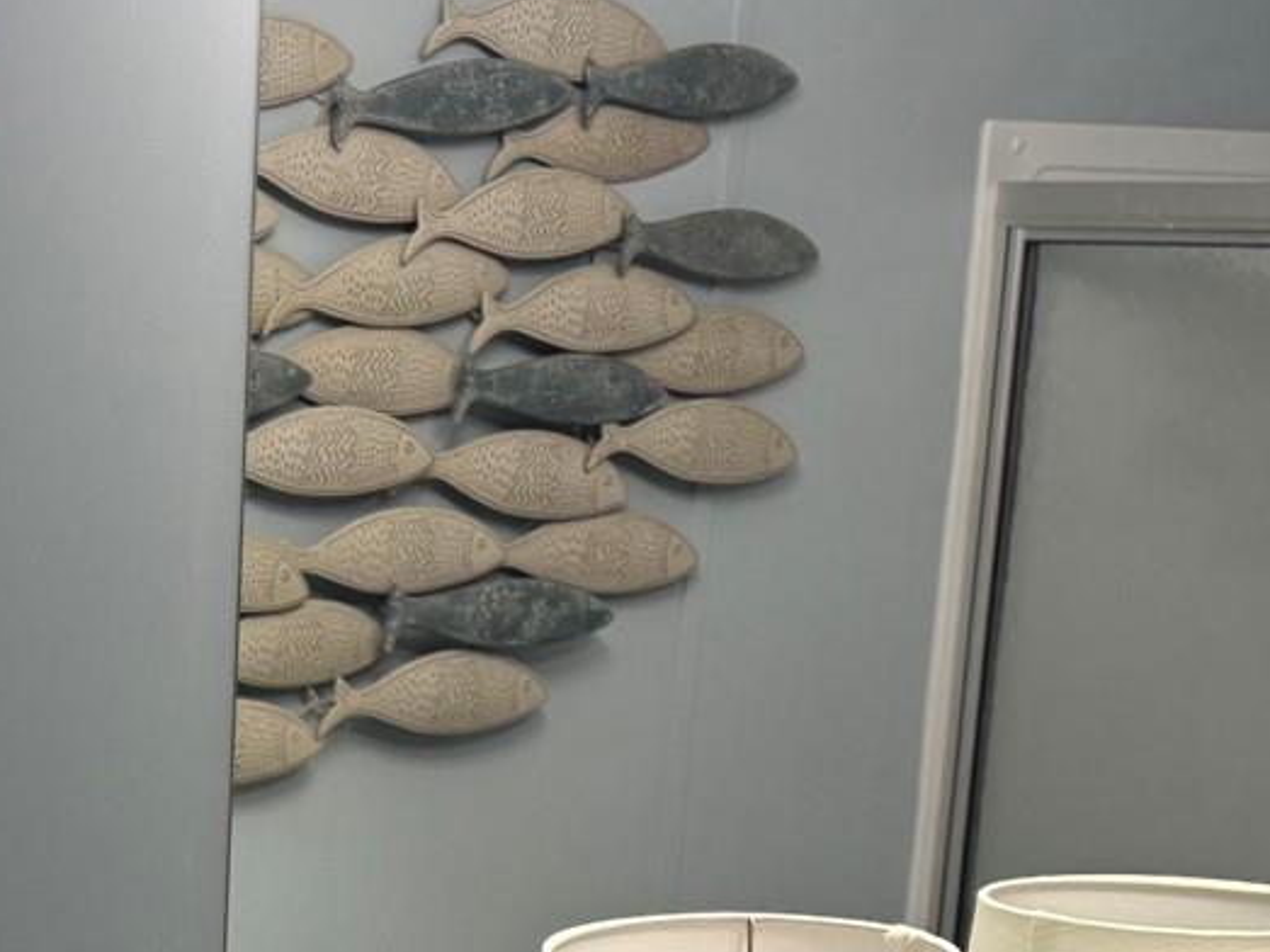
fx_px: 3448
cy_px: 1263
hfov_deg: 20.4
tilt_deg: -15.5
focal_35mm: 94
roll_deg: -1.2
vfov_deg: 15.0
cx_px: 124
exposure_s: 1/120
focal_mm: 6.76
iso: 200
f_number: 1.78
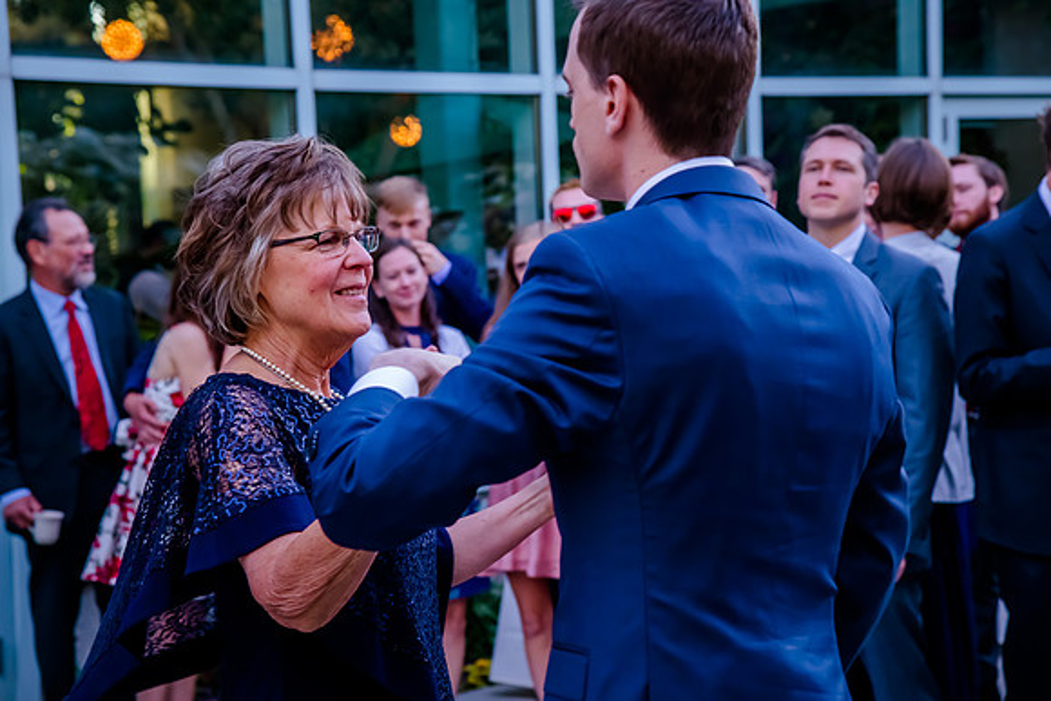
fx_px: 2496
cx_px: 526
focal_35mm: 85
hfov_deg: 23.8
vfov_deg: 16.0
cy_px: 350
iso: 3200
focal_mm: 85
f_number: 6.3
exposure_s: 1/320
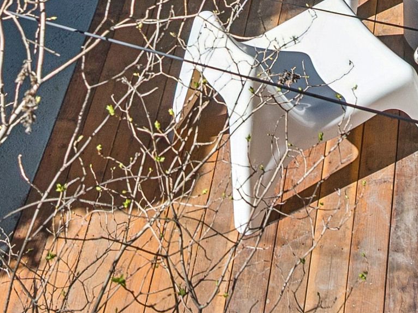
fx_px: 1364
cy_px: -212
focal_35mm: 113
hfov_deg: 16.8
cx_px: 467
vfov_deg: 12.2
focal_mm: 12.3
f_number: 2.8
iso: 100
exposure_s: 1/30
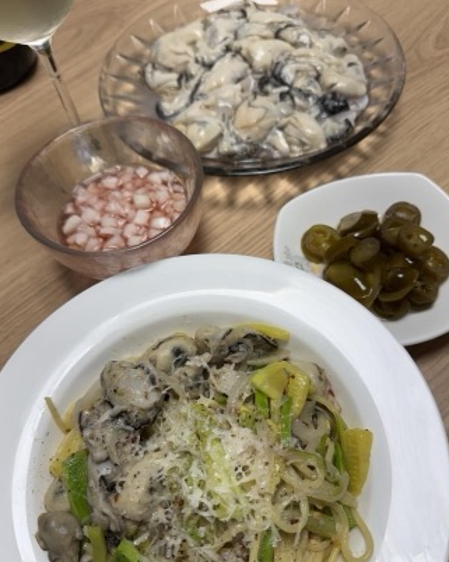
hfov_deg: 51.4
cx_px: 239
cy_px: 312
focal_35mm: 28
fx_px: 466
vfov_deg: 62.1
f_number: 1.78
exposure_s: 1/162
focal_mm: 6.76
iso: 64
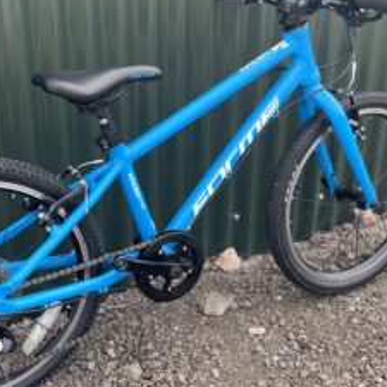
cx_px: 141
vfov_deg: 34.7
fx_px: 620
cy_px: 181
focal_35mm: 49
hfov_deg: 34.5
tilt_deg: -22.6
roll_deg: -0.1
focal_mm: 5.1
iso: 50
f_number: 1.6
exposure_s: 1/537
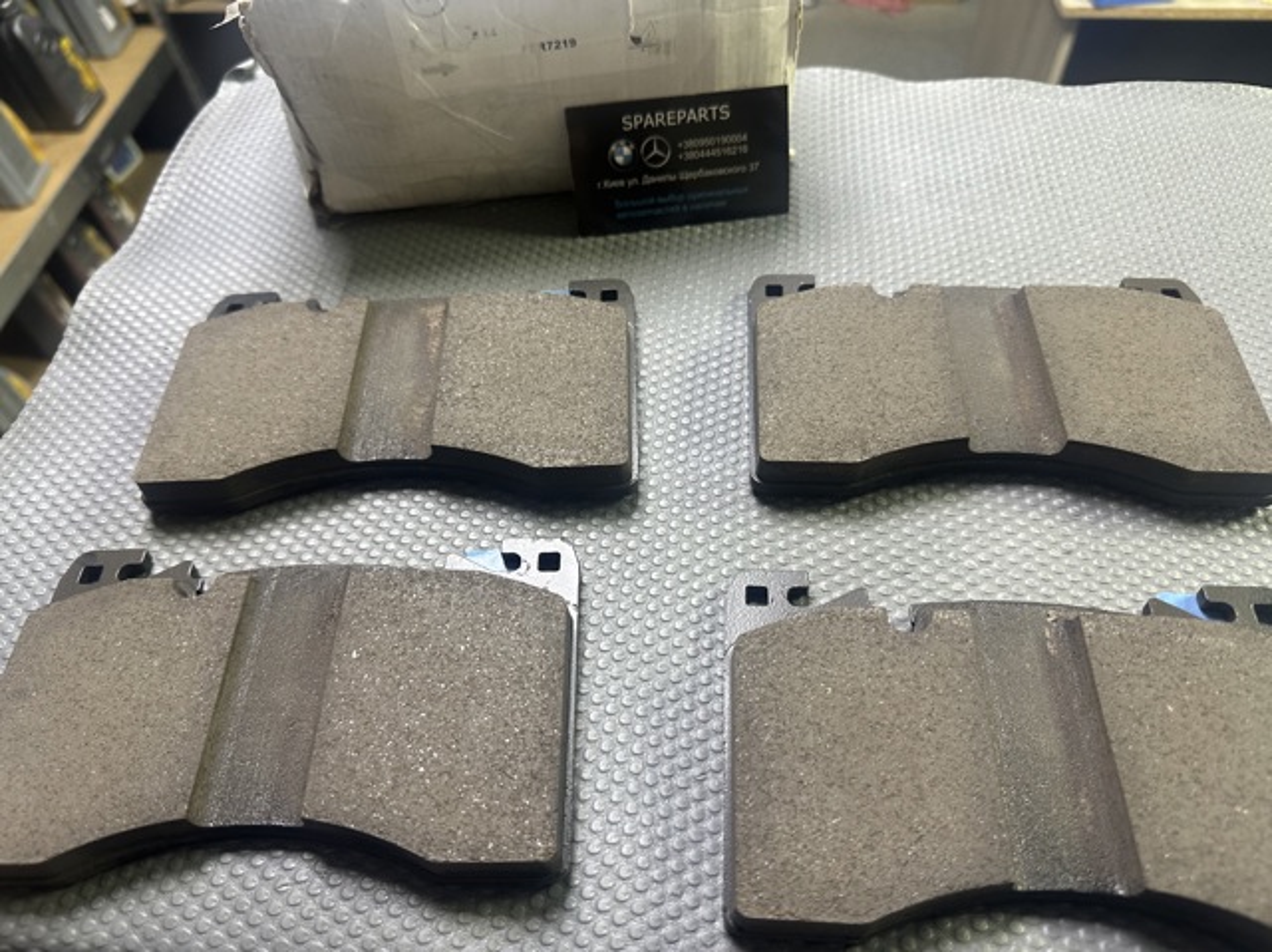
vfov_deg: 56.8
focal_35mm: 24
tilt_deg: -54.3
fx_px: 881
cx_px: 636
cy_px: 476
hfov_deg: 71.6
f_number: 1.78
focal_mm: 6.86
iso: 250
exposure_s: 1/62
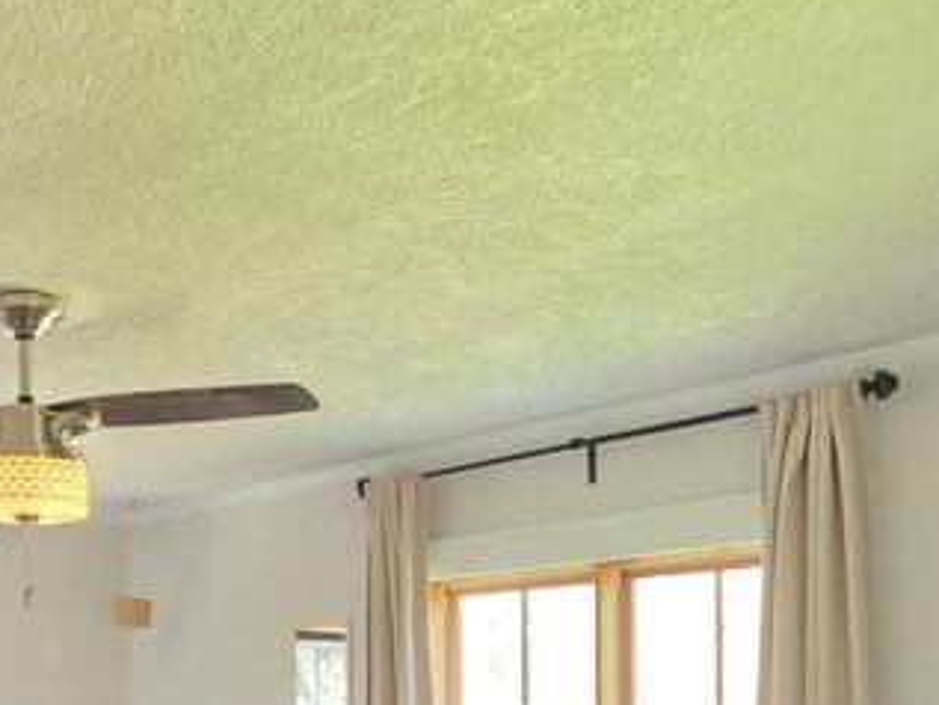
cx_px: 275
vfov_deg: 31.2
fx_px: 1140
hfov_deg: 43.8
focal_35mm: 42
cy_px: 744
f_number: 1.9
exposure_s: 1/60
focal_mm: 2.2
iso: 250
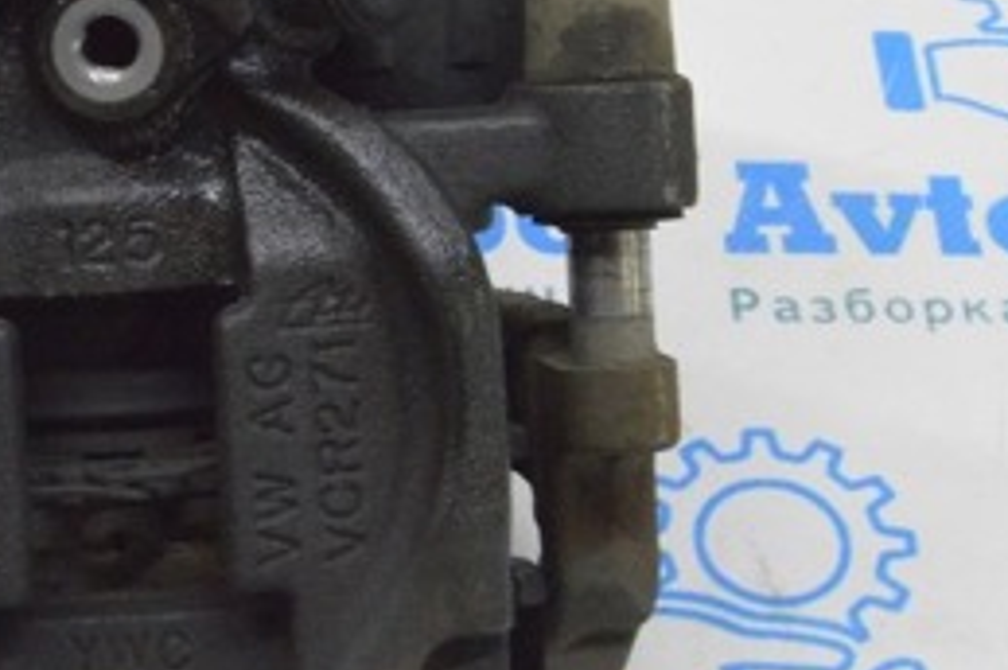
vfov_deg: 10.8
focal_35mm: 126
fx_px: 3524
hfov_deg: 16.0
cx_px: 70
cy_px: 111
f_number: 20
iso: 6400
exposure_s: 1/20
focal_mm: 34
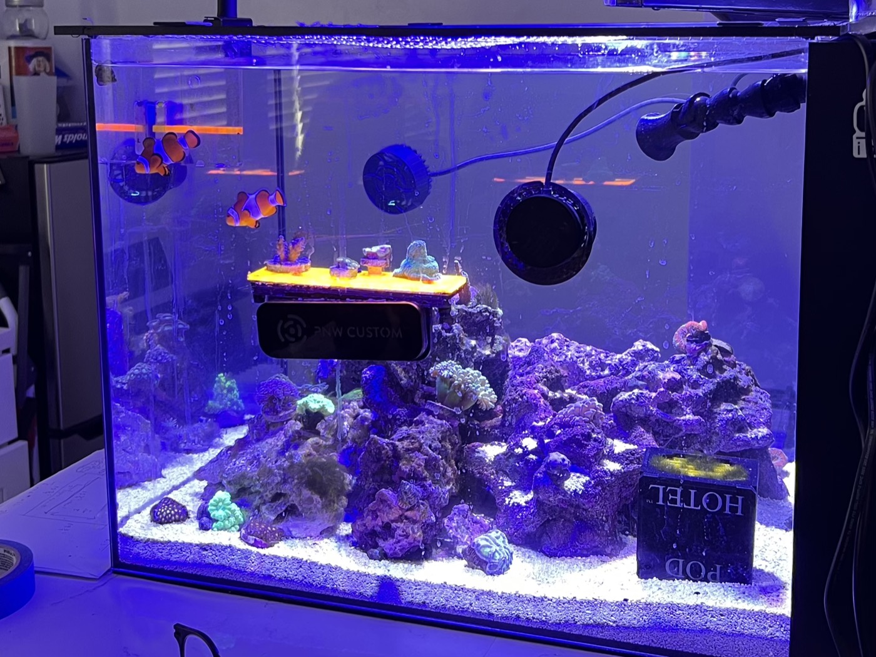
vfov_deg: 53.1
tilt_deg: -9.4
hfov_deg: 67.3
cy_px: 328
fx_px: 658
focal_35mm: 26
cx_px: 438
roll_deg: +0.5
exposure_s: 1/66
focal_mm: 5.7
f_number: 1.5
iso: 125
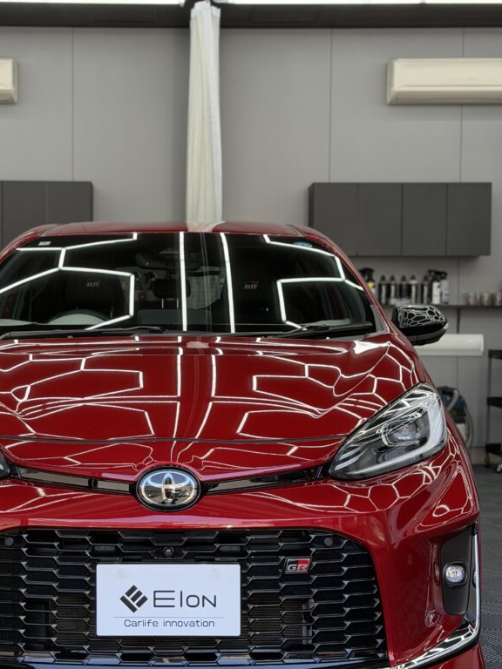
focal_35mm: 64
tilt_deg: -1.6
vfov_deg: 30.3
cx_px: 172
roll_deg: -0.6
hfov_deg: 22.8
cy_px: 354
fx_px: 1238
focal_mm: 6.76
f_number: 1.78
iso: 64
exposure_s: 1/236
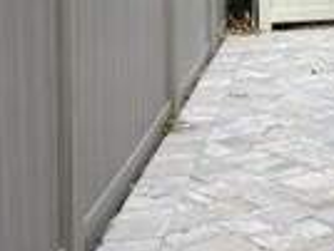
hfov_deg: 18.2
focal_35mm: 93
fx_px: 899
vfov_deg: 15.6
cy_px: -12
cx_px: 528
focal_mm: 4.25
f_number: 1.8
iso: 32
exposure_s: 1/1258
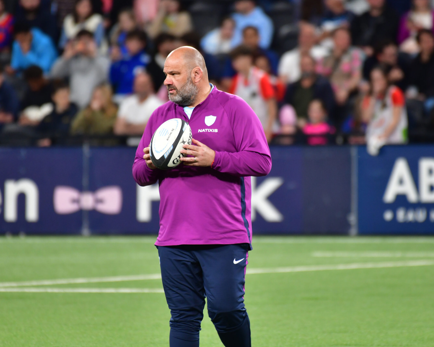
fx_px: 7244
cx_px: 192
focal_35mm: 564
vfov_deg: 2.7
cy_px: 174
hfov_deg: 3.4
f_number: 5.6
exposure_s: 1/125
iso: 800
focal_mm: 500
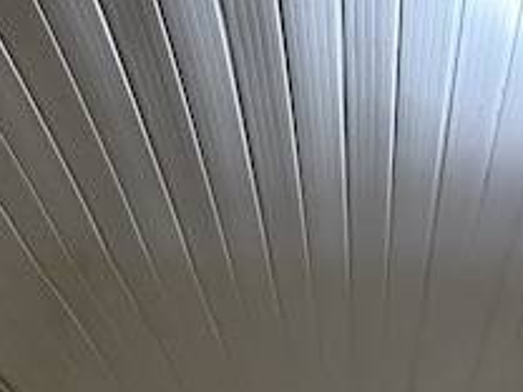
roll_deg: +0.7
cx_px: 360
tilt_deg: -0.8
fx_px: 1042
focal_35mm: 69
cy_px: 761
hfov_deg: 27.9
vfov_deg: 16.6
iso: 640
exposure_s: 1/60
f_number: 2.2
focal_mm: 2.22
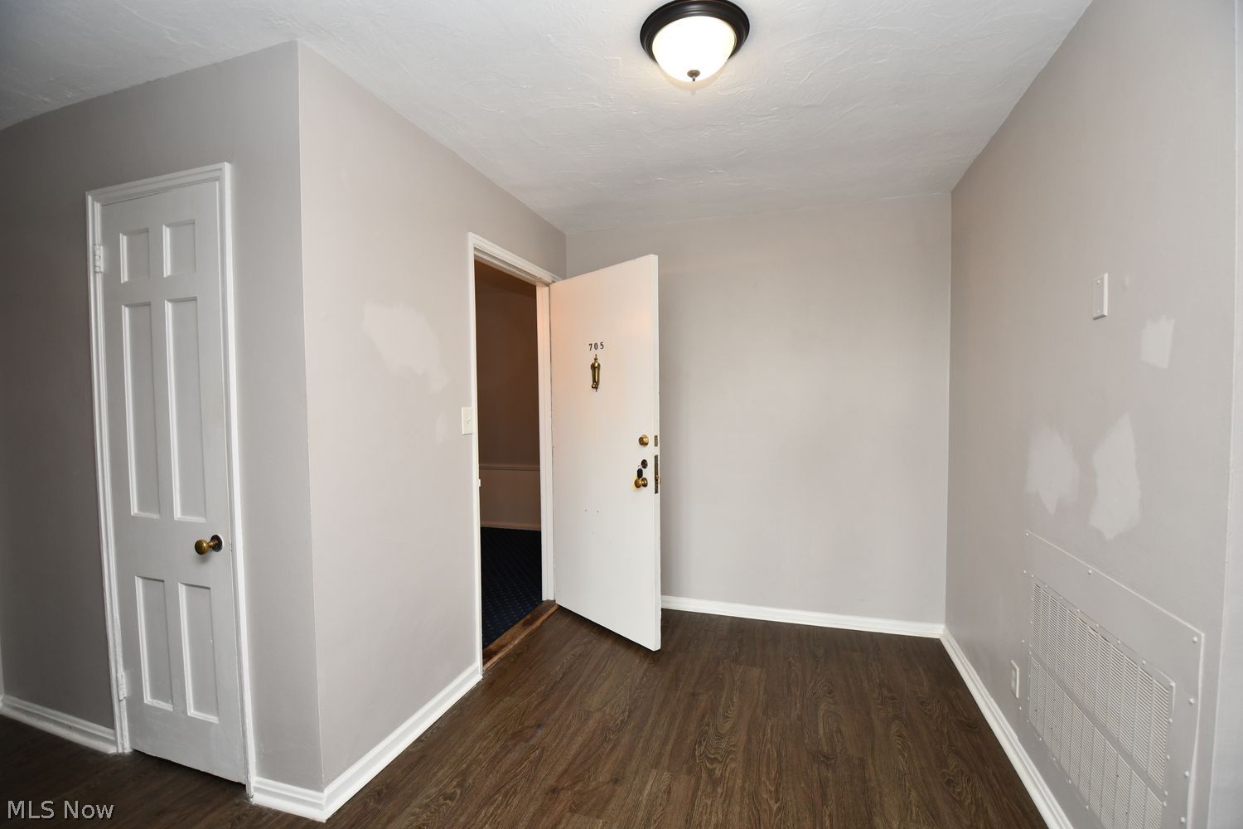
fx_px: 518
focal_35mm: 15
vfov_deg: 77.3
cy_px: 414
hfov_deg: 100.4
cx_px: 622
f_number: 4
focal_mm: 10
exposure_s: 1/60
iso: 320
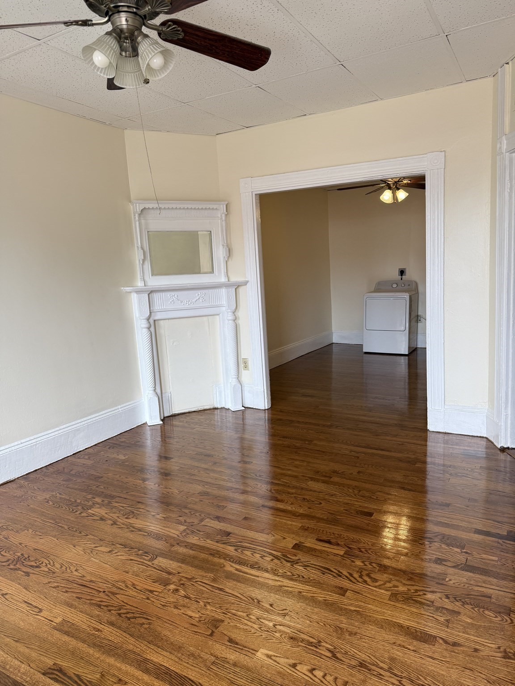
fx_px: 476
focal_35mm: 24
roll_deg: +3.0
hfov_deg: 56.8
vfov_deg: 71.6
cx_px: 258
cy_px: 343
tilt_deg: -8.8
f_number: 1.78
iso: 100
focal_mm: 6.76
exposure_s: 1/120
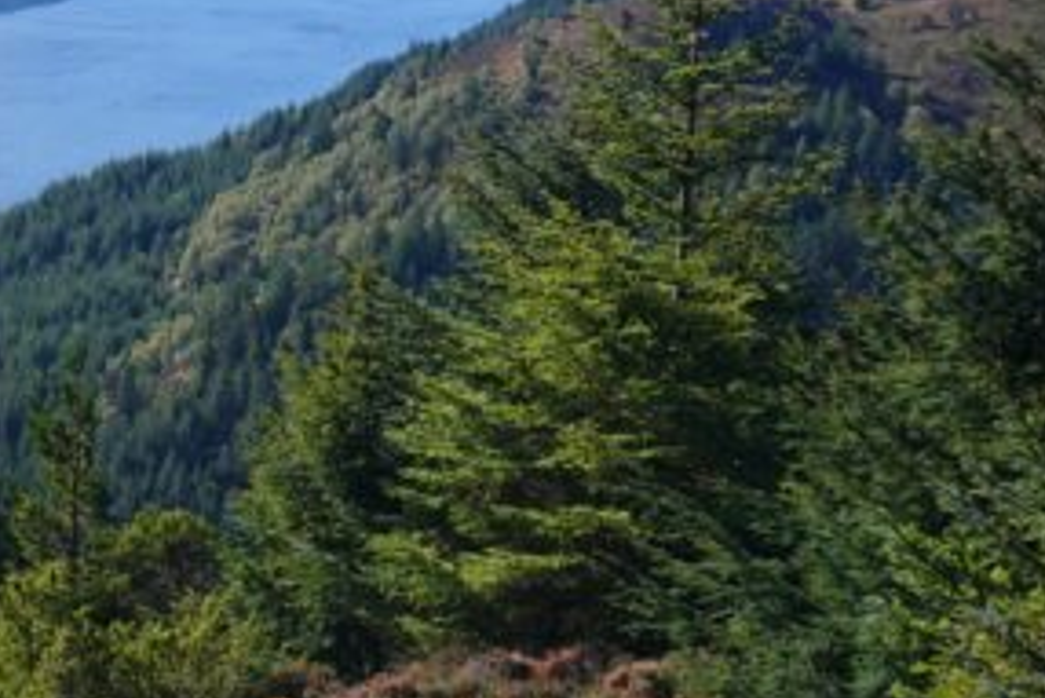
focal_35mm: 86
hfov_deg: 21.8
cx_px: -219
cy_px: 214
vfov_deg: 15.9
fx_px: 2498
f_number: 5
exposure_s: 1/400
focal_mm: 16
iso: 100
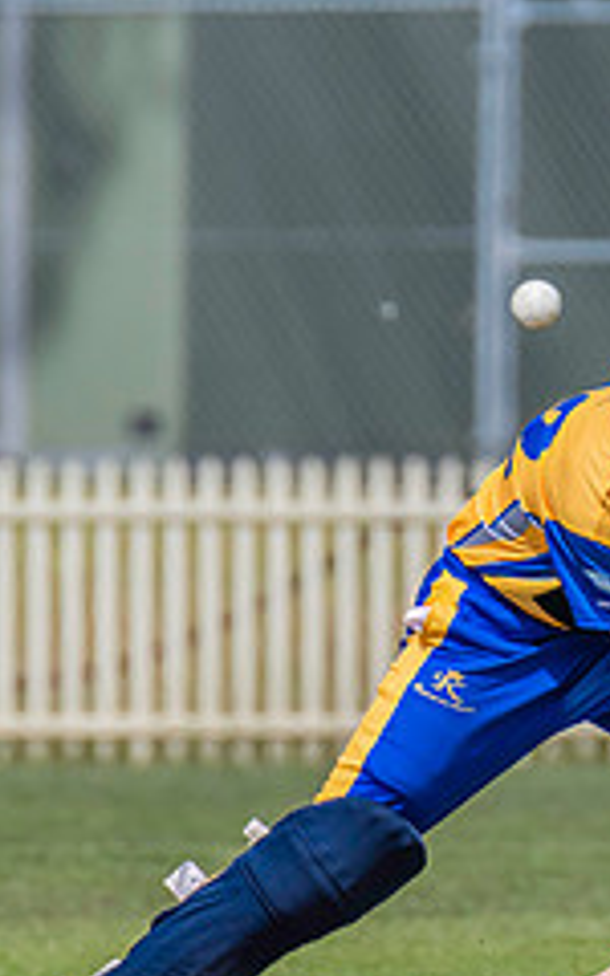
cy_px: 653
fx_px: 40537
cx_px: 545
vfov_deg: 1.4
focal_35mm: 1524
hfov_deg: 0.9
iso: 800
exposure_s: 1/2500
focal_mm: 600
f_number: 8
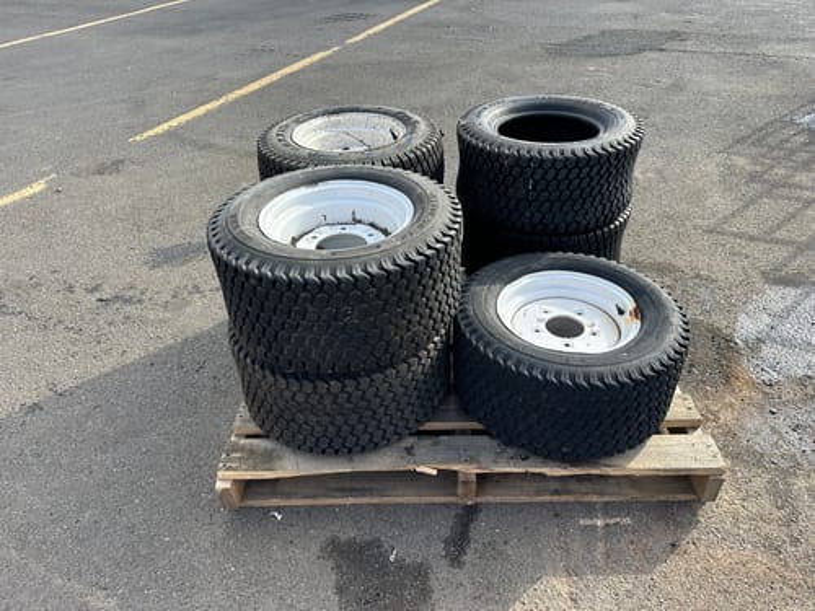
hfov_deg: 71.6
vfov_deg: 56.8
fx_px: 565
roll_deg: +1.1
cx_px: 408
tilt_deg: -35.8
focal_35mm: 24
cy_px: 306
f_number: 1.78
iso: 80
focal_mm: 6.86
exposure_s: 1/1050
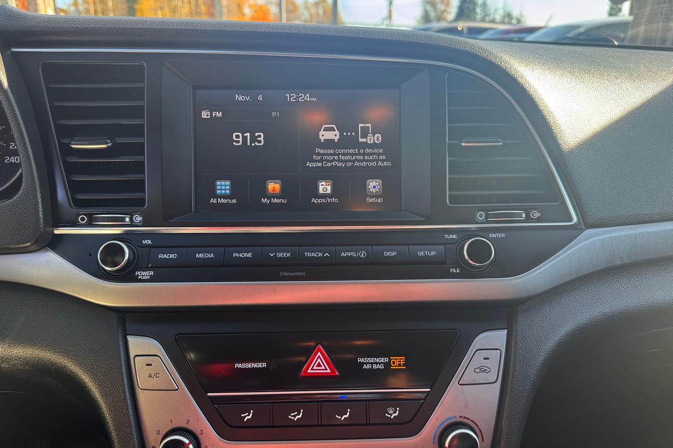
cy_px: 246
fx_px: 486
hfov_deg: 69.4
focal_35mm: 26
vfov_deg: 49.5
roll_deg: -0.7
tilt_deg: -19.4
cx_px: 330
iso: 64
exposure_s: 1/148
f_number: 1.78
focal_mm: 6.76
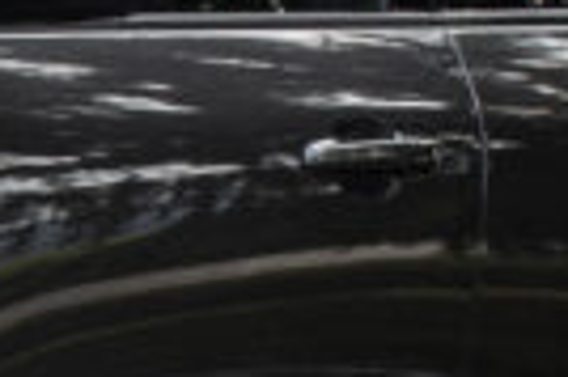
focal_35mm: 310
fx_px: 4882
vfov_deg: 4.4
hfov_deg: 6.4
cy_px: 330
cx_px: -598
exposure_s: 1/200
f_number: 7.1
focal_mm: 27
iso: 200
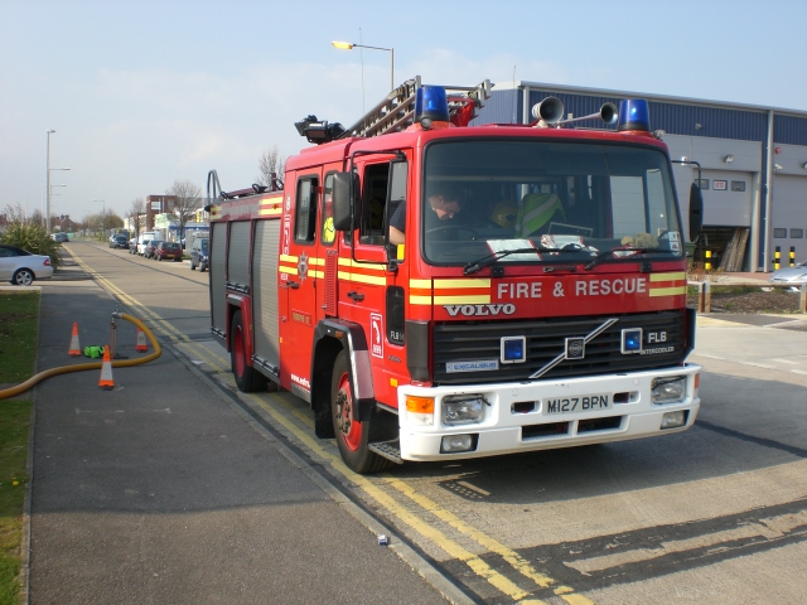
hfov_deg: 49.0
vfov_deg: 37.7
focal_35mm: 38
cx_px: 404
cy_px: 302
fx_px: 886
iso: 50
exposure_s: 1/320
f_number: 4.4
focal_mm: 6.3
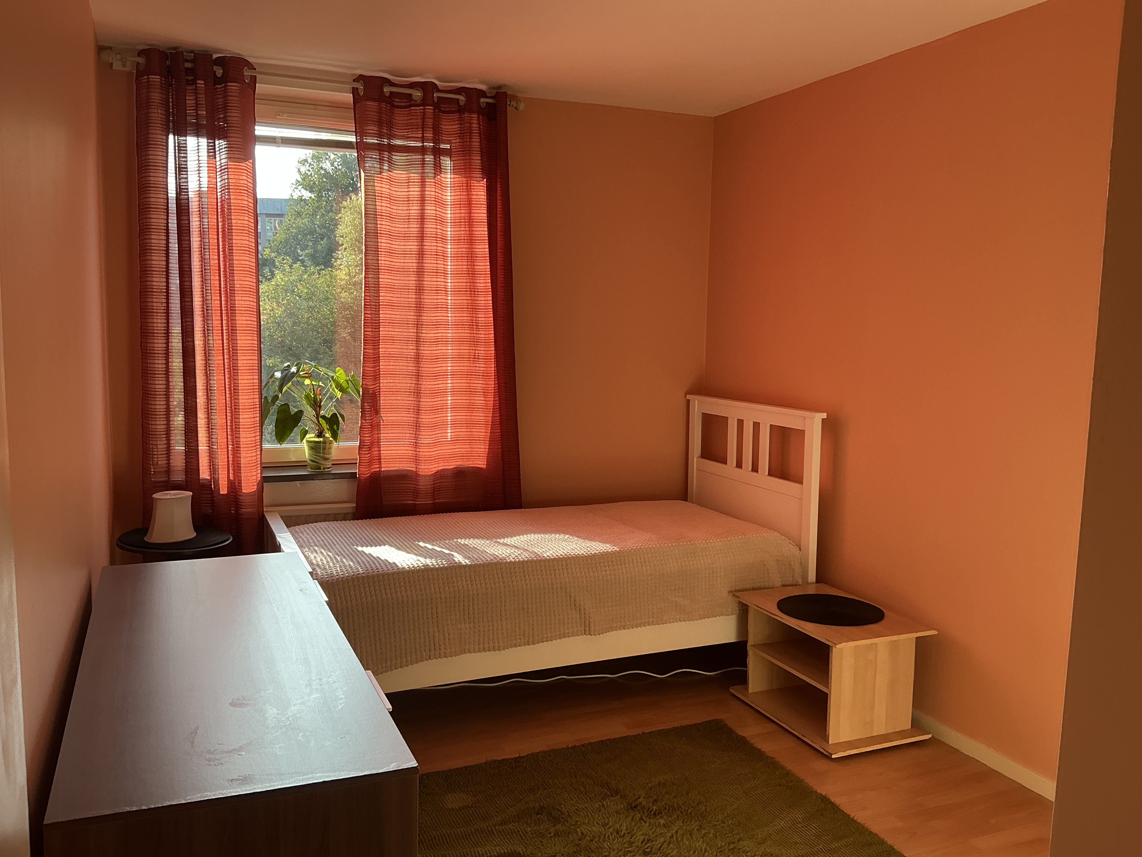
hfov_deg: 63.4
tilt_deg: -5.0
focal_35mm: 28
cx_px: 571
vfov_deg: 49.7
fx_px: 924
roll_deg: -0.8
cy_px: 428
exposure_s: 1/122
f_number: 1.8
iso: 32
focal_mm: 3
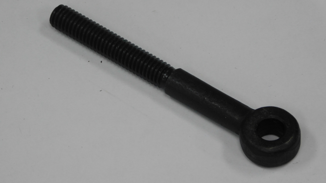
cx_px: 163
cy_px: 106
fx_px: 2775
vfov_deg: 3.8
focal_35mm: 321
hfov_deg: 6.7
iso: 320
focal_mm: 52.2
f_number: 5.7
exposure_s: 1/60
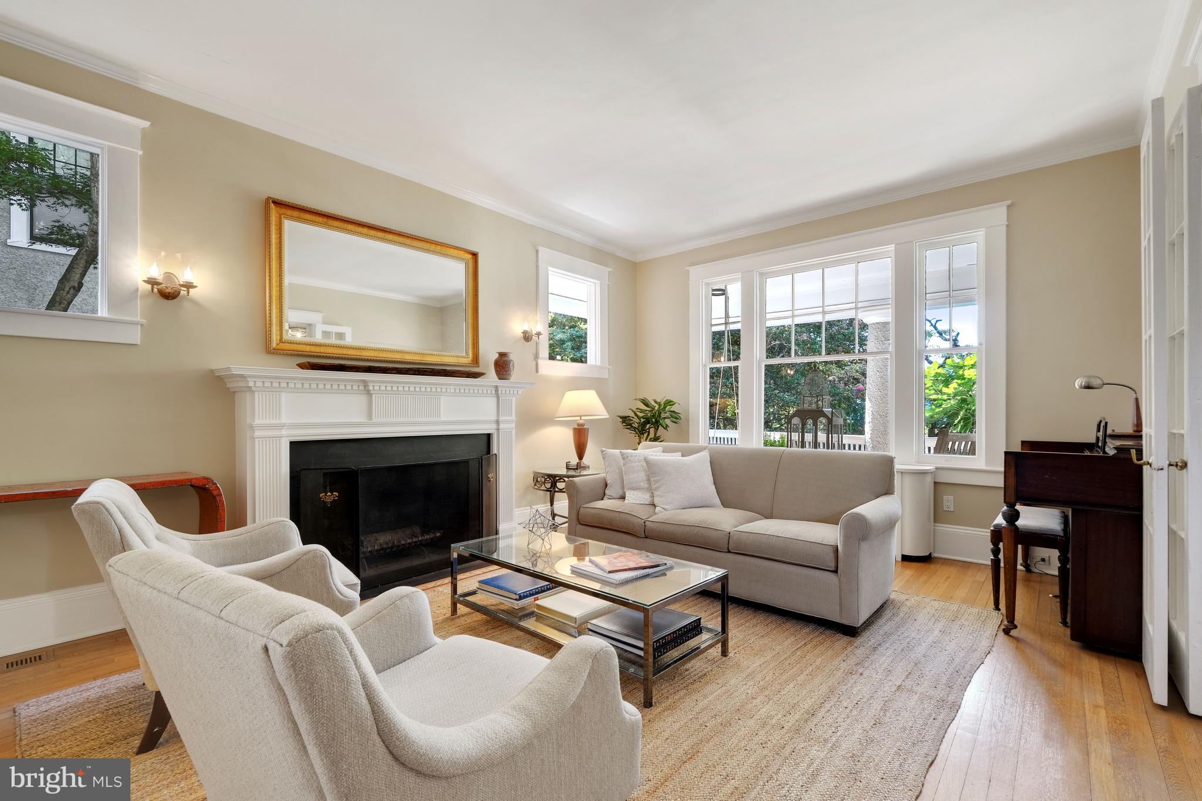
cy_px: 400
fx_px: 501
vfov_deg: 77.3
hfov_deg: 100.4
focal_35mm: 15
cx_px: 601
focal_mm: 10
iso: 400
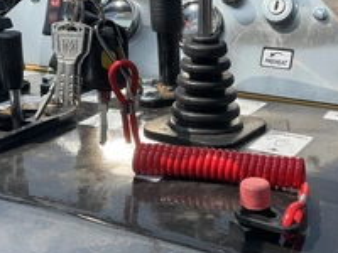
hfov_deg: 33.2
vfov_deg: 24.9
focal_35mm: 58
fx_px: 566
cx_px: 171
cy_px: 57
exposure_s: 1/1675
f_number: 1.8
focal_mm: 3
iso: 25
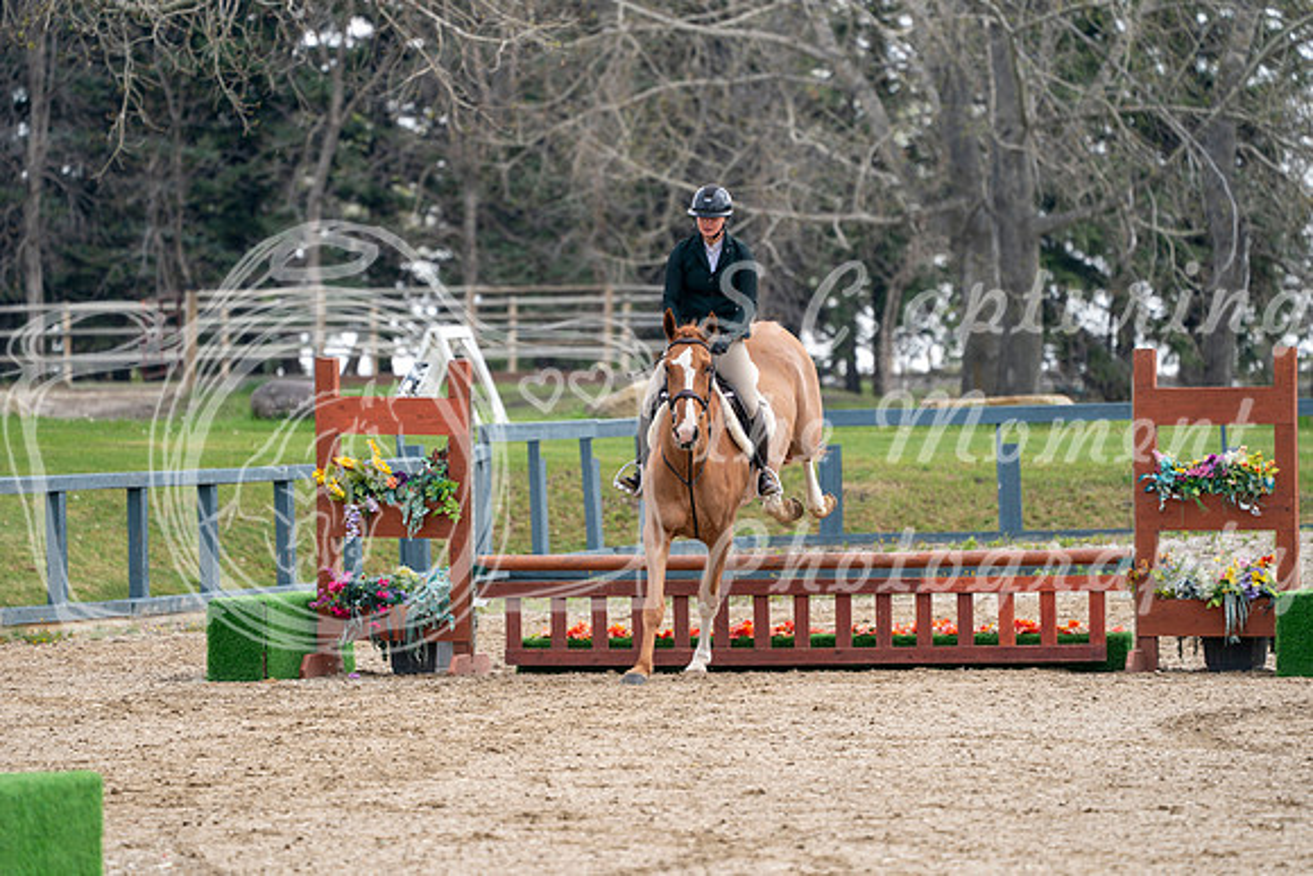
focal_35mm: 312
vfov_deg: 4.4
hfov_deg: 6.6
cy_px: 438
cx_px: 656
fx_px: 11381
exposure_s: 1/320
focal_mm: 312
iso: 160
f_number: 5.6
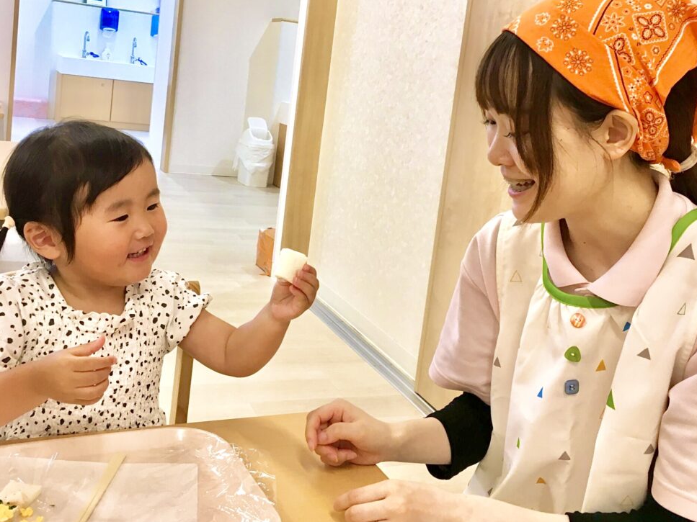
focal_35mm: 30
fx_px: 604
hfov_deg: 60.0
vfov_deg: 46.8
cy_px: 269
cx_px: 347
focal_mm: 4.15
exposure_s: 1/30
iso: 25
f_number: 2.2
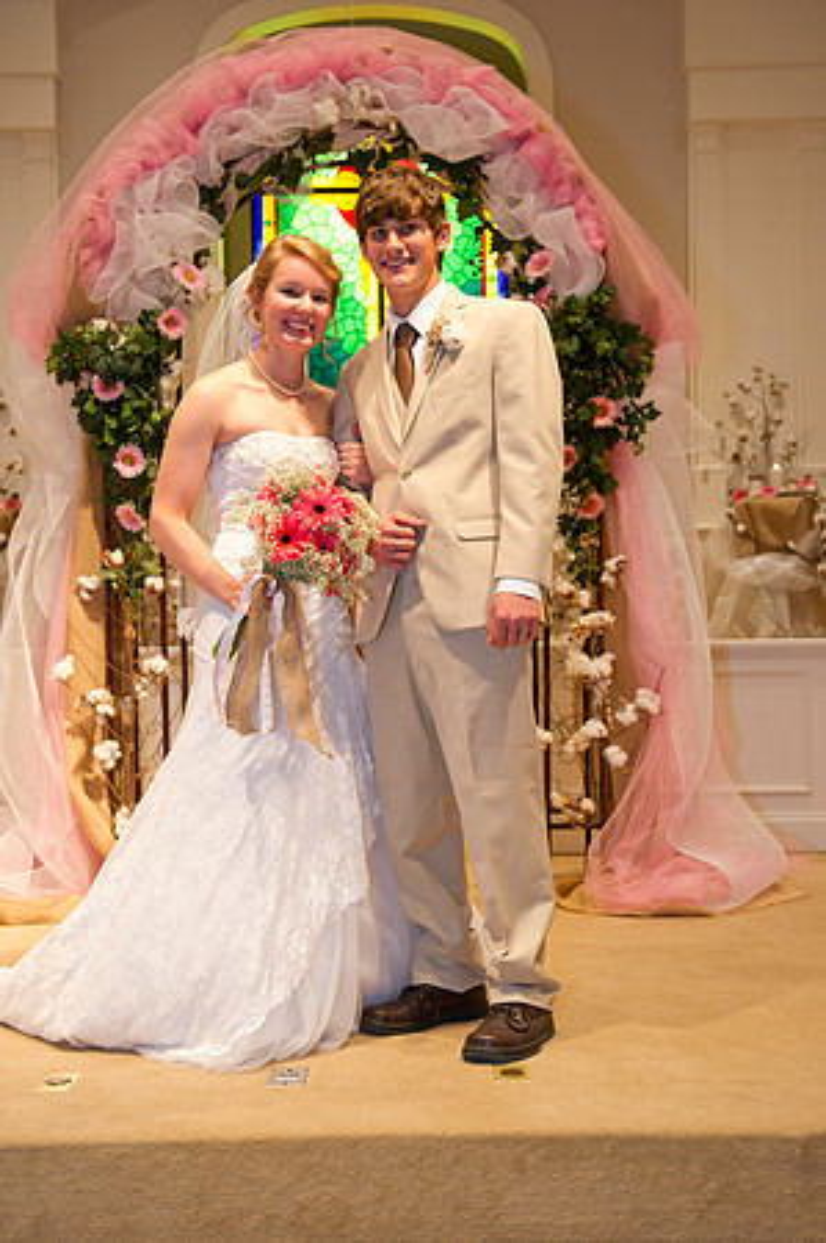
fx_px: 1552
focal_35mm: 45
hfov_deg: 29.8
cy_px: 622
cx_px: 413
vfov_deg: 43.6
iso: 1600
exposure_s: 1/125
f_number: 4.5
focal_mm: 45
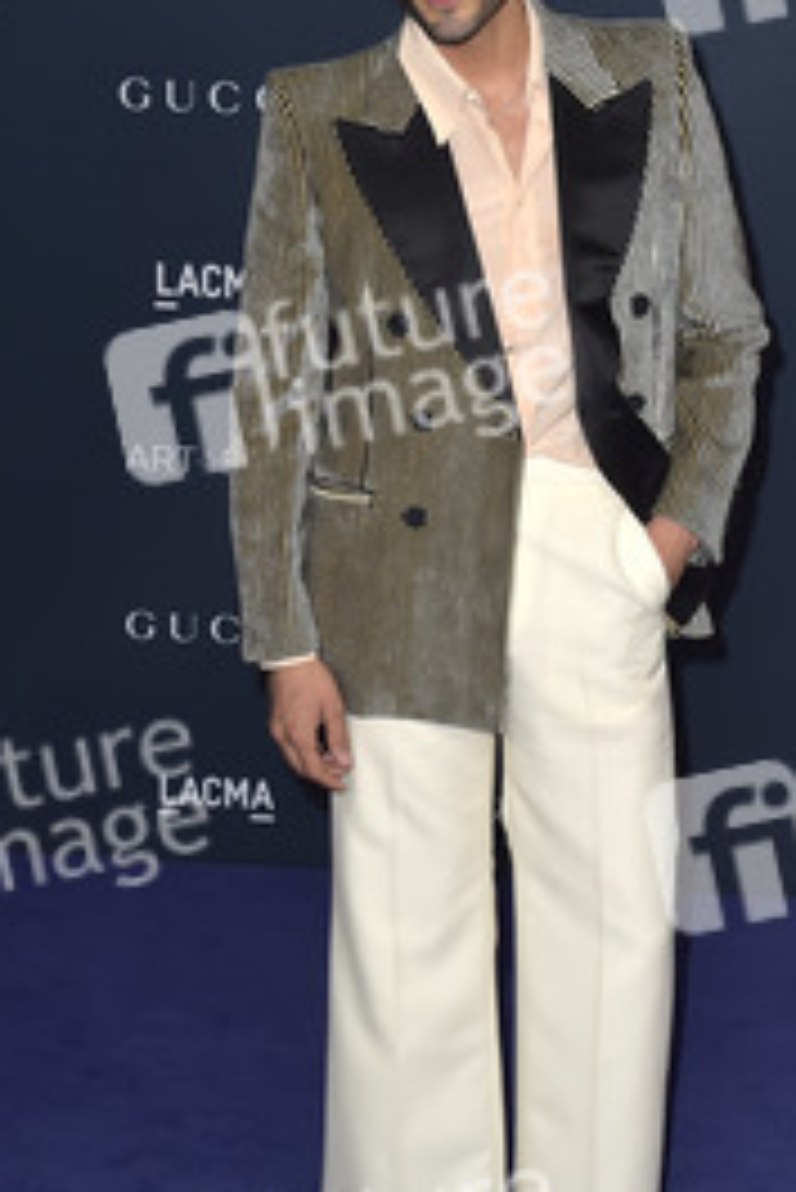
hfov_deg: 20.0
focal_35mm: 68
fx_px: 2252
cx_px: 470
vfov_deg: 29.6
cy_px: 603
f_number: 6.3
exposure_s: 1/250
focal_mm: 45
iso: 500
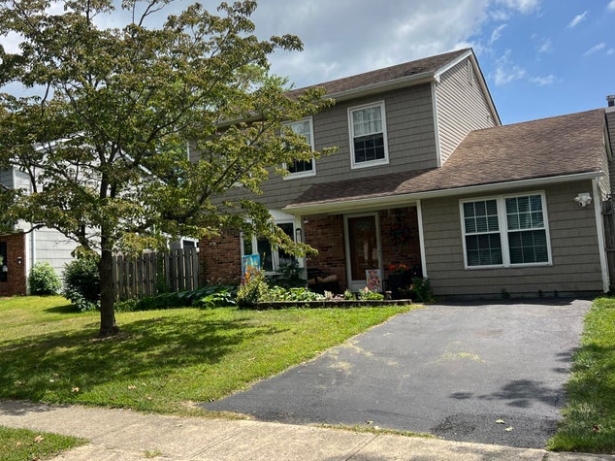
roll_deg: +2.6
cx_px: 235
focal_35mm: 35
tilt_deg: +4.7
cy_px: 220
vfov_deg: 40.7
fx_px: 622
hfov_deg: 52.2
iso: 50
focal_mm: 5.7
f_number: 1.5
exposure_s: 1/3356
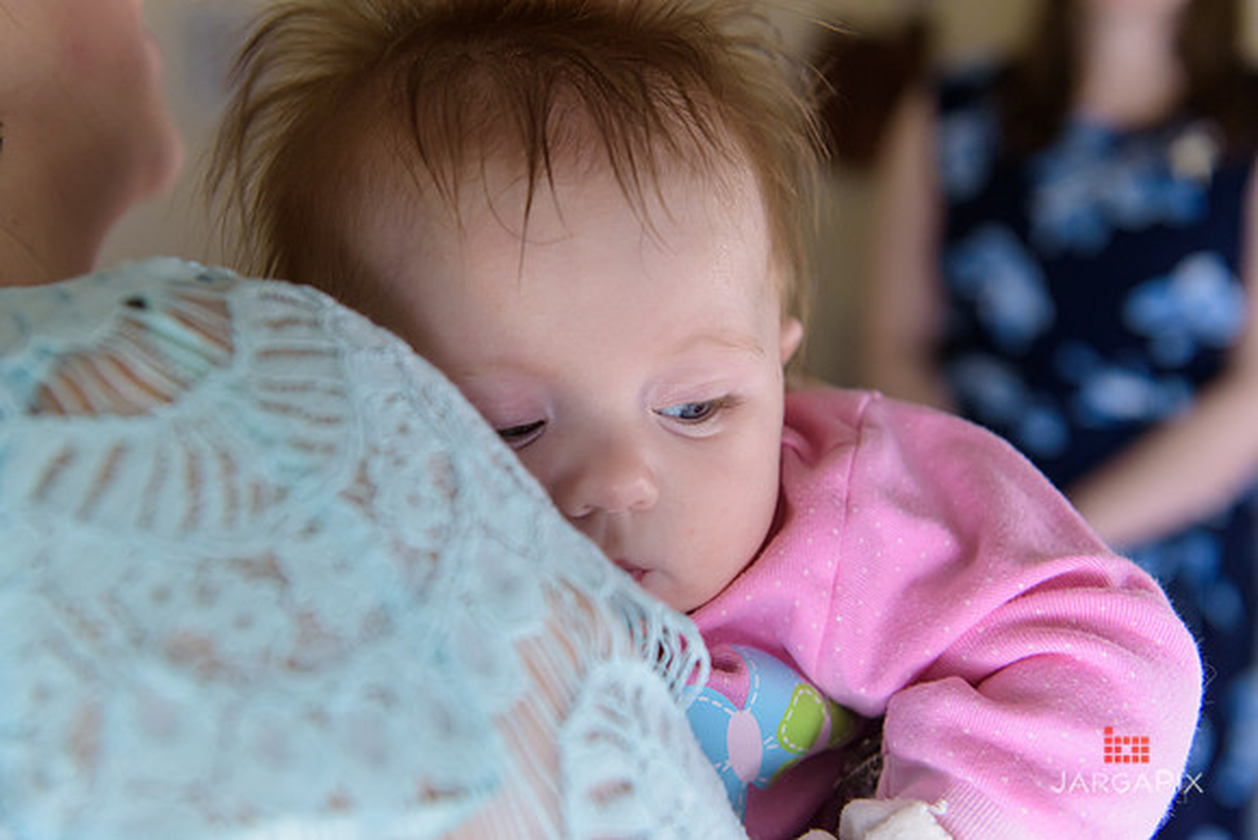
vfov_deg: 29.9
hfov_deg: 43.6
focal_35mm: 45
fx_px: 1573
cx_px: 629
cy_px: 420
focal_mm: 45
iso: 1600
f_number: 3.2
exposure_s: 1/125
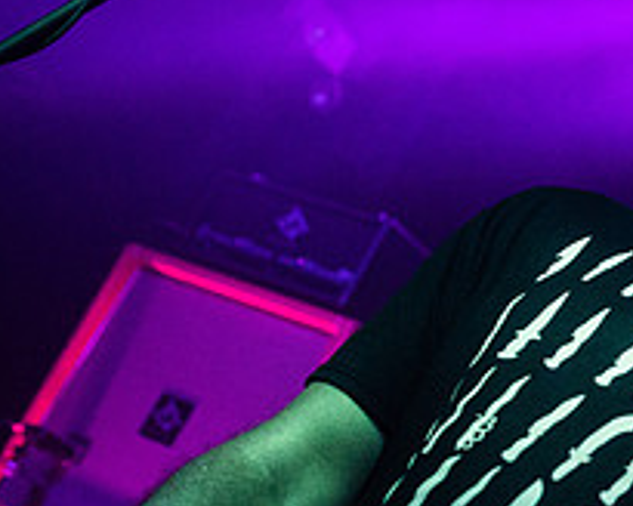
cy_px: 275
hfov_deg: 18.0
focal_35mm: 97
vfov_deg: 15.9
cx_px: 900
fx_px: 1817
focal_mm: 35
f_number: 3.2
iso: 3200
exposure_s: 1/400
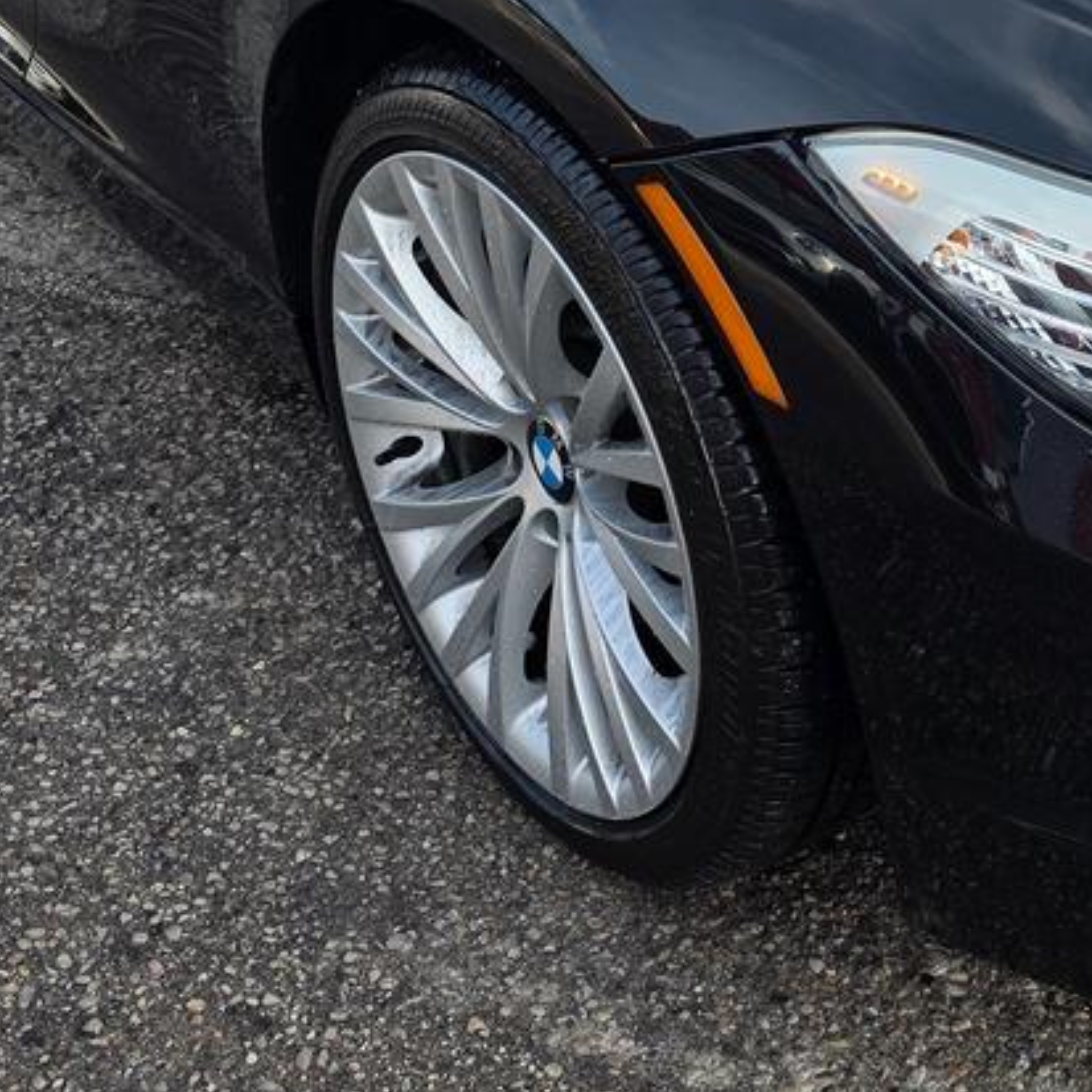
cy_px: -24
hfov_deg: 26.7
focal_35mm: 63
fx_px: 2248
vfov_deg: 25.8
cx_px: 907
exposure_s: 1/1946
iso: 80
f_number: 1.7
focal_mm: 6.3
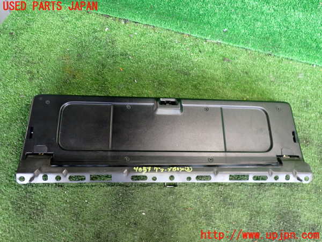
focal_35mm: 30
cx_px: 161
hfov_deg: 60.0
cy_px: 121
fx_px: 279
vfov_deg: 46.8
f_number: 2.3
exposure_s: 1/30
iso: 500
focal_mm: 5.4
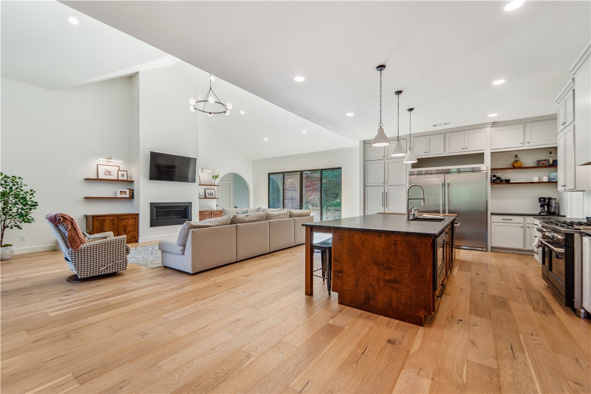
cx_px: 296
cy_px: 197
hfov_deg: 104.3
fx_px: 230
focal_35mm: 14
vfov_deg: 81.2
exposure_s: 1/125
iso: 250
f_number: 8
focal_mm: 14
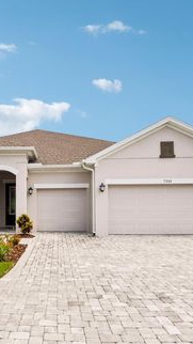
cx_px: 23
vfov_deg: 71.9
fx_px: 237
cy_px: 170
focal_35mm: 26
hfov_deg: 41.3
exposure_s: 1/1600
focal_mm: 16
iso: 400
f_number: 8
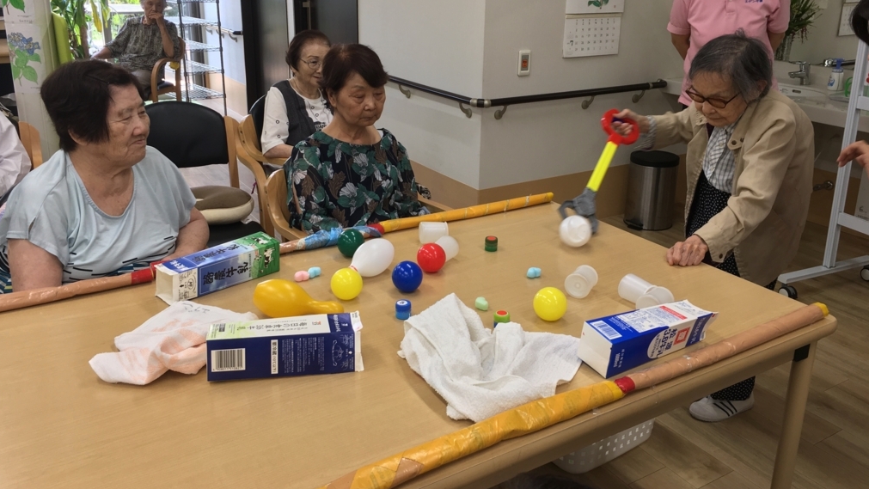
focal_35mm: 32
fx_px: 737
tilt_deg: -16.3
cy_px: 182
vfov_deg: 36.5
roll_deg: -1.3
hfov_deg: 61.0
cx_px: 434
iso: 25
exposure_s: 1/40
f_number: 2.2
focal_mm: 4.15
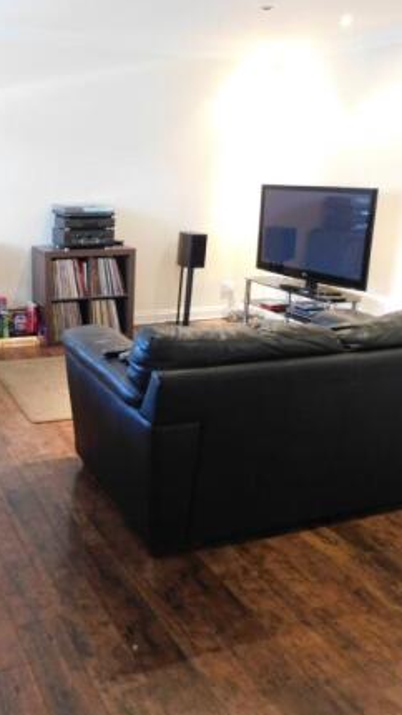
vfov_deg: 58.0
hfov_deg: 33.6
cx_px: 77
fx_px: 644
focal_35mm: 34
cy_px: 358
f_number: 3
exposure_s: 1/8
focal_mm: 4
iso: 400
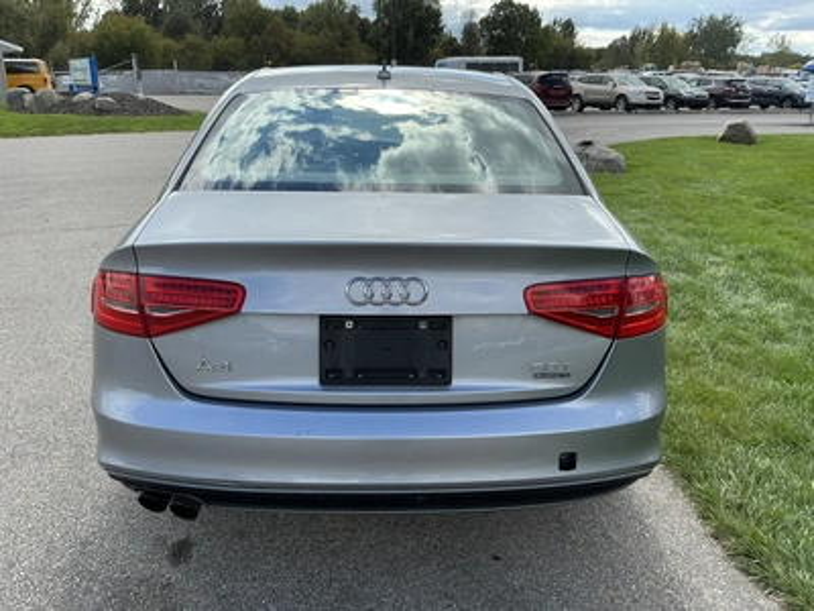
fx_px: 658
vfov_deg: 49.7
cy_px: 306
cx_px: 407
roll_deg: +0.6
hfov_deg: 63.4
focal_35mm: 28
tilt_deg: -17.7
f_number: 1.8
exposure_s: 1/962
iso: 25
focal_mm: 3
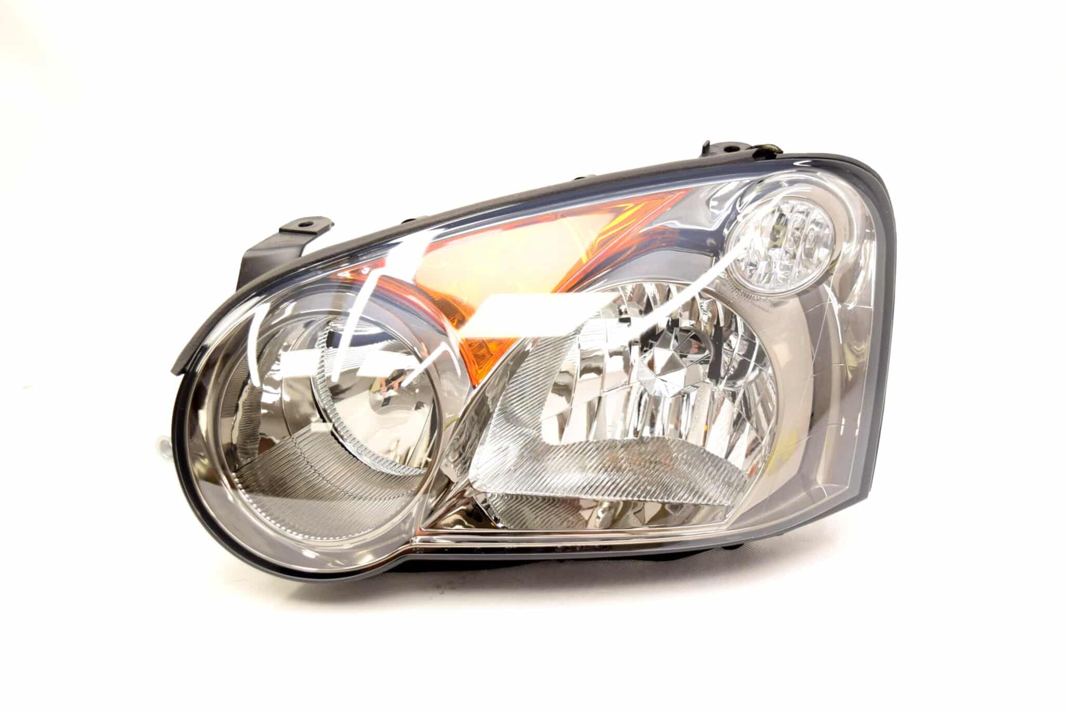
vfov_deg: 30.9
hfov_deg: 44.9
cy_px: 356
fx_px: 1289
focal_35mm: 44
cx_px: 533
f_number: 5
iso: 400
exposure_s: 1/125
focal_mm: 29
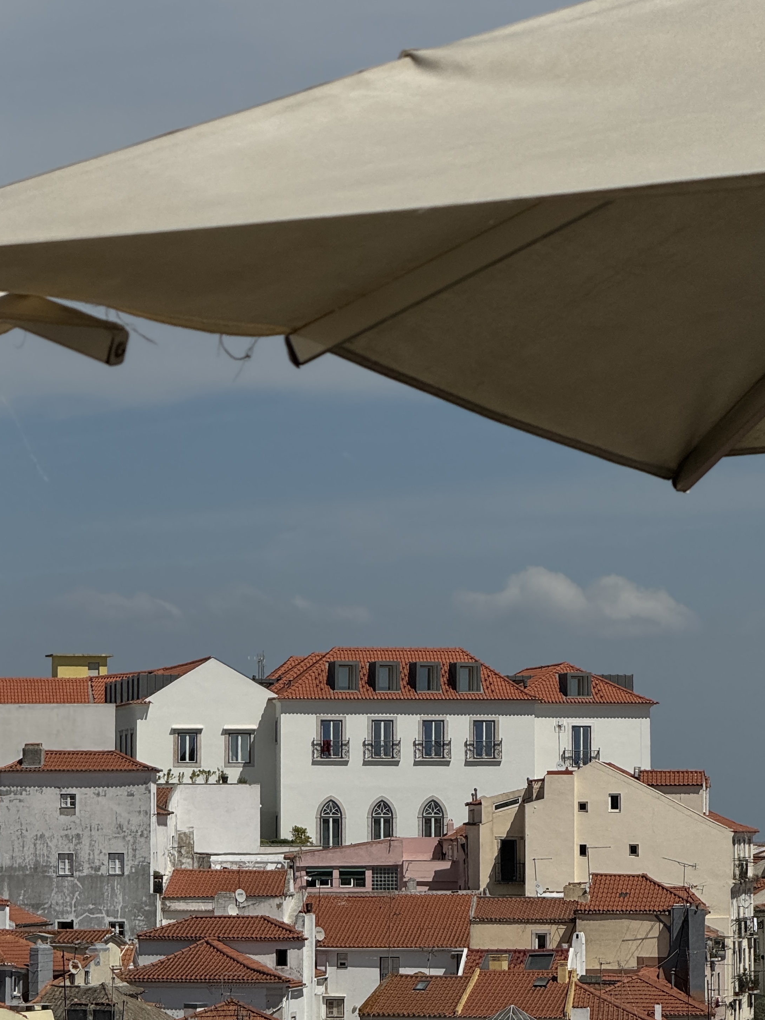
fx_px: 3712
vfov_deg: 15.6
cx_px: 395
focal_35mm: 126
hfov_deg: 11.8
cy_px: 513
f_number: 2.8
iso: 50
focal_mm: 15.66
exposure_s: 1/4975
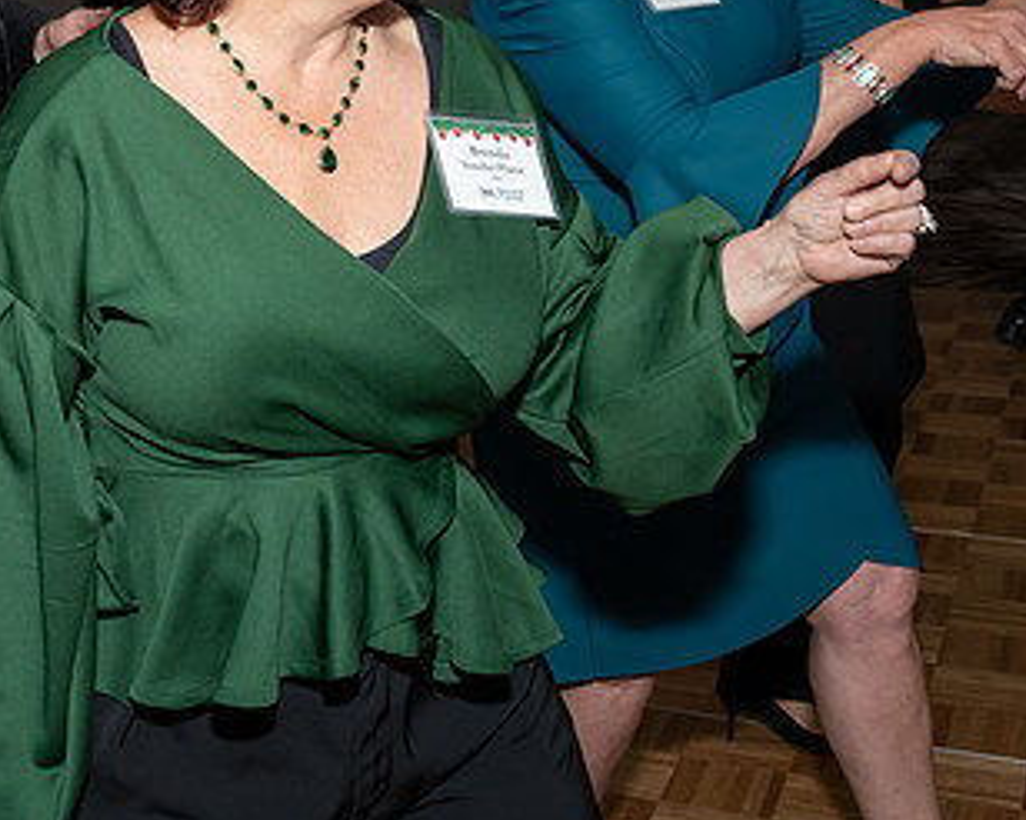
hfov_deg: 27.0
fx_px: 2033
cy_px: 174
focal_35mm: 67
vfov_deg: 22.5
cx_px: 37
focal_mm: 20
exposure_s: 1/250
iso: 400
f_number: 6.3
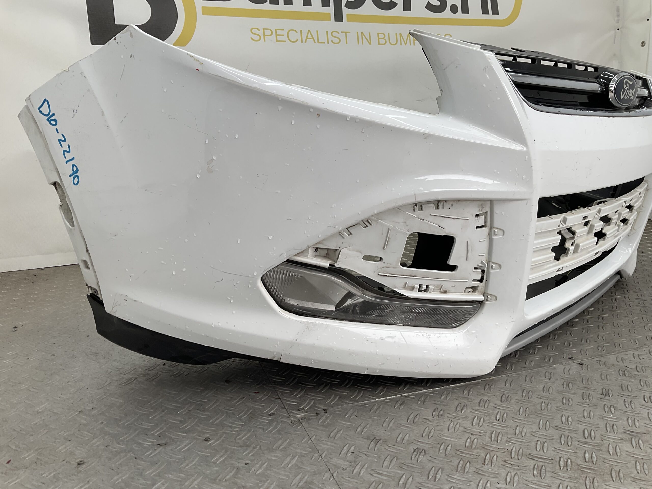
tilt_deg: -14.2
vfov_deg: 48.2
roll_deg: -1.4
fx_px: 546
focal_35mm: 29
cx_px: 326
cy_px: 244
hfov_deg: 61.7
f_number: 1.8
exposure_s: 1/167
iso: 16
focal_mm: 3
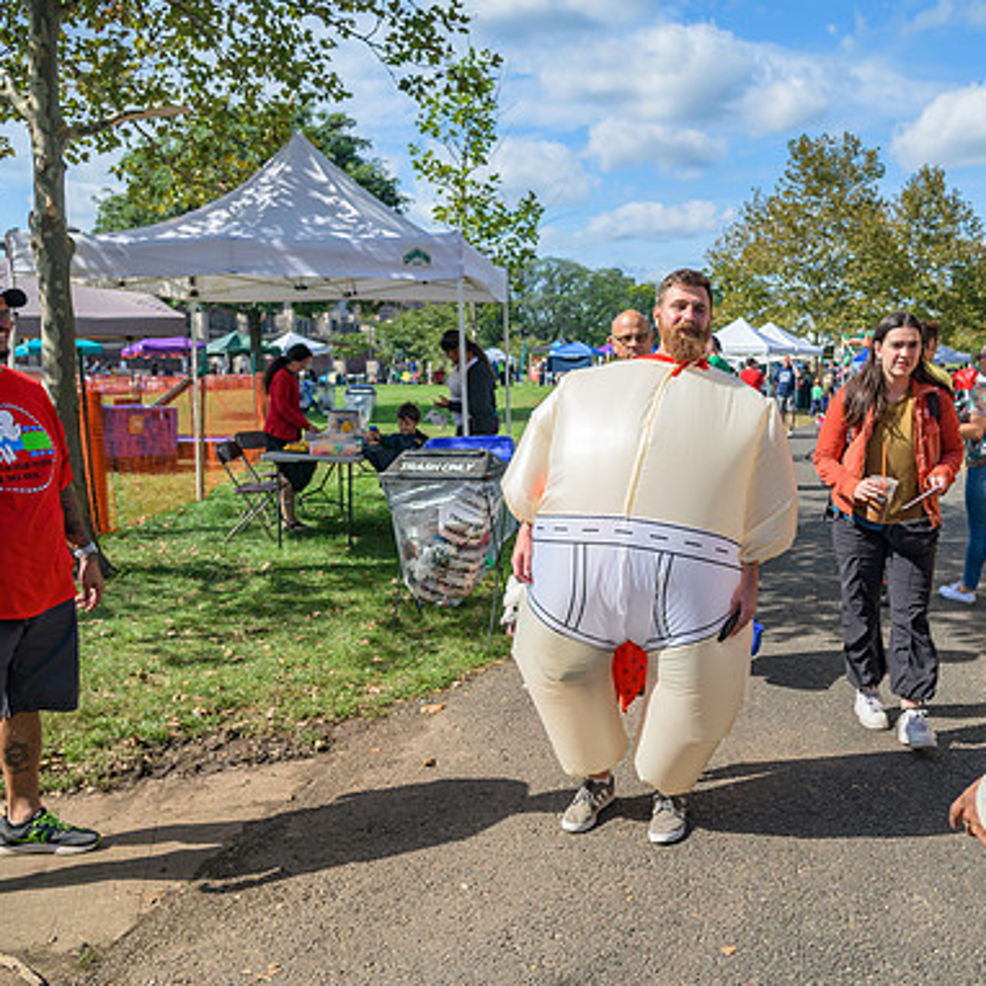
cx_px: 591
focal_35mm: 31
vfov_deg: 52.5
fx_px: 999
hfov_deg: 52.2
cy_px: 494
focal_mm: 24
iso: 64
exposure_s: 1/250
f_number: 4
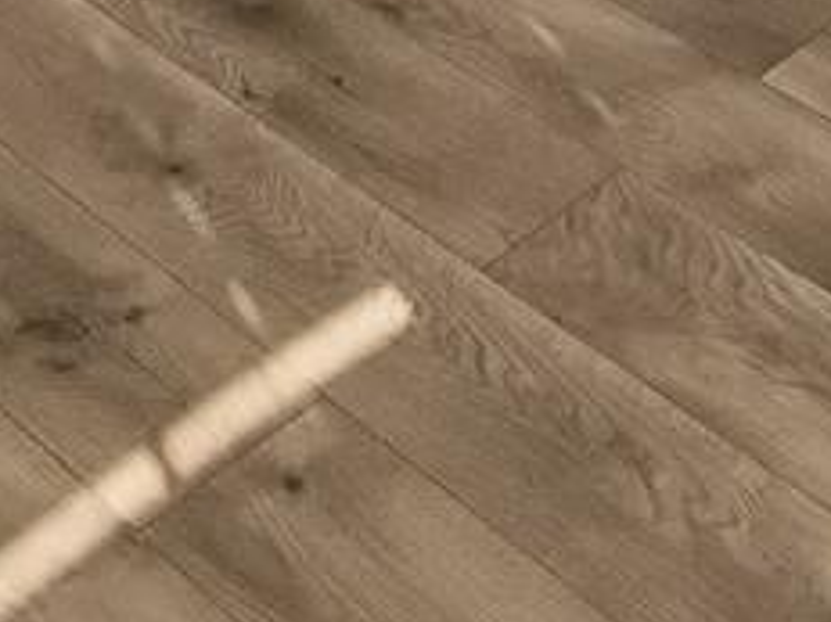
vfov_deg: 11.8
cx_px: 331
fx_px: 2159
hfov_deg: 21.8
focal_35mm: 90
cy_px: -1064
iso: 64
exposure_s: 1/120
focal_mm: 2.2
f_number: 2.2
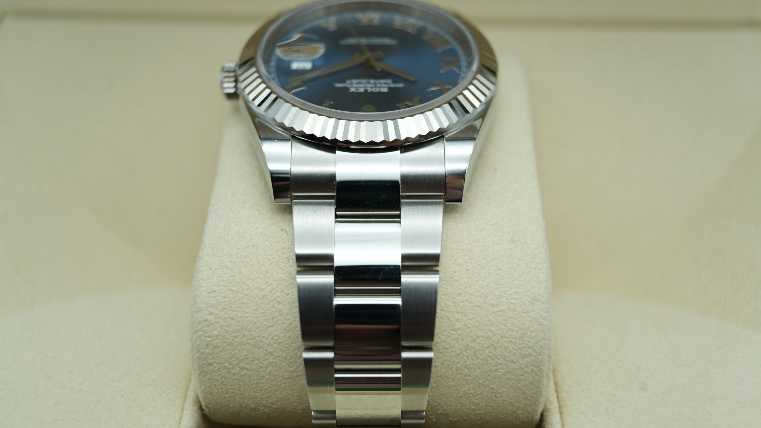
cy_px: 215
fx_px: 747
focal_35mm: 37
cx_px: 380
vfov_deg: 32.0
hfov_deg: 54.0
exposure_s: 1/250
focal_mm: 35
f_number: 5
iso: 400
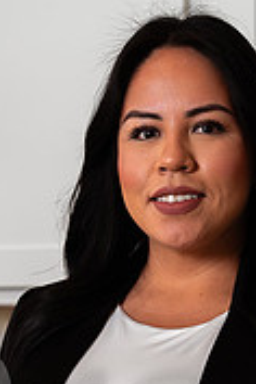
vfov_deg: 9.4
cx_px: 158
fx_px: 2304
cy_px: 434
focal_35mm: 216
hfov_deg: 6.4
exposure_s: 1/160
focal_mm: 85
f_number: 3.5
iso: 50
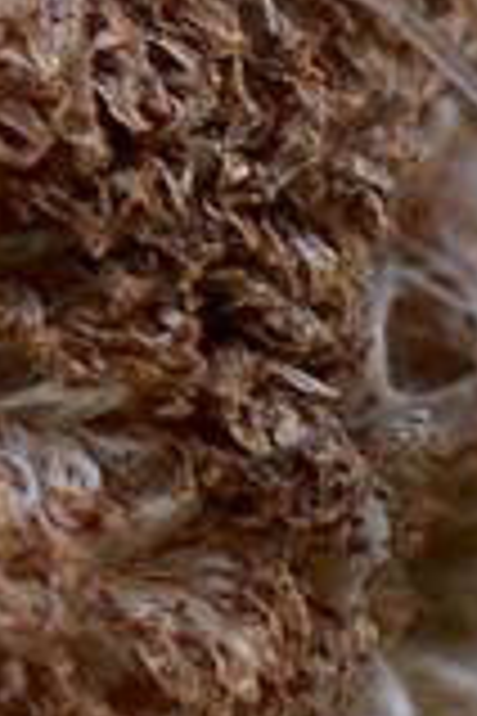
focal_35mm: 330
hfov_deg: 4.2
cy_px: 603
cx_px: 632
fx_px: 6558
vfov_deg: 6.2
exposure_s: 1/320
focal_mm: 105
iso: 500
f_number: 9
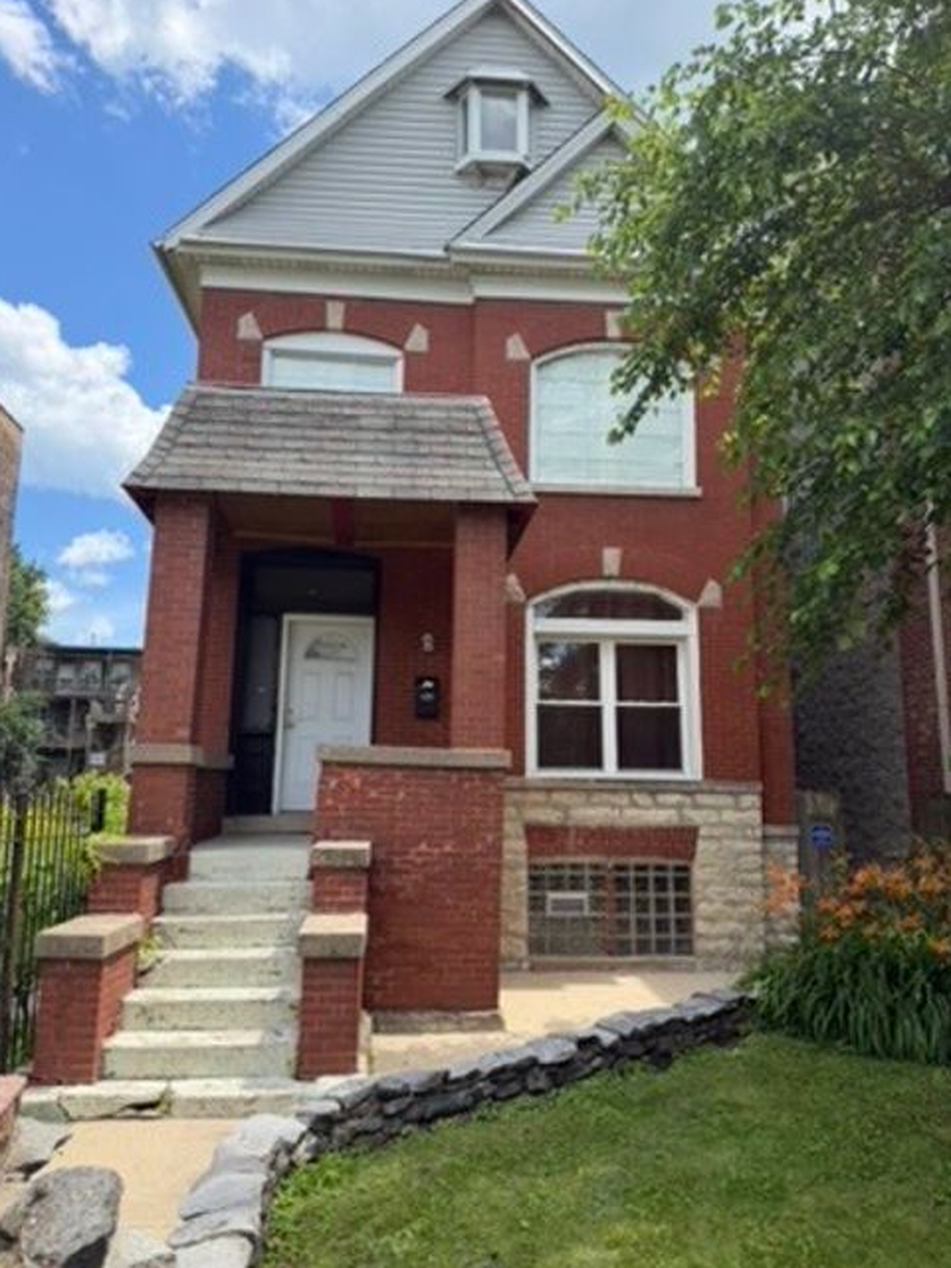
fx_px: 916
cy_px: 631
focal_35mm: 25
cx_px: 470
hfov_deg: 54.9
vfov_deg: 69.4
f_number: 1.78
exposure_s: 1/2611
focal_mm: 6.76
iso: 100
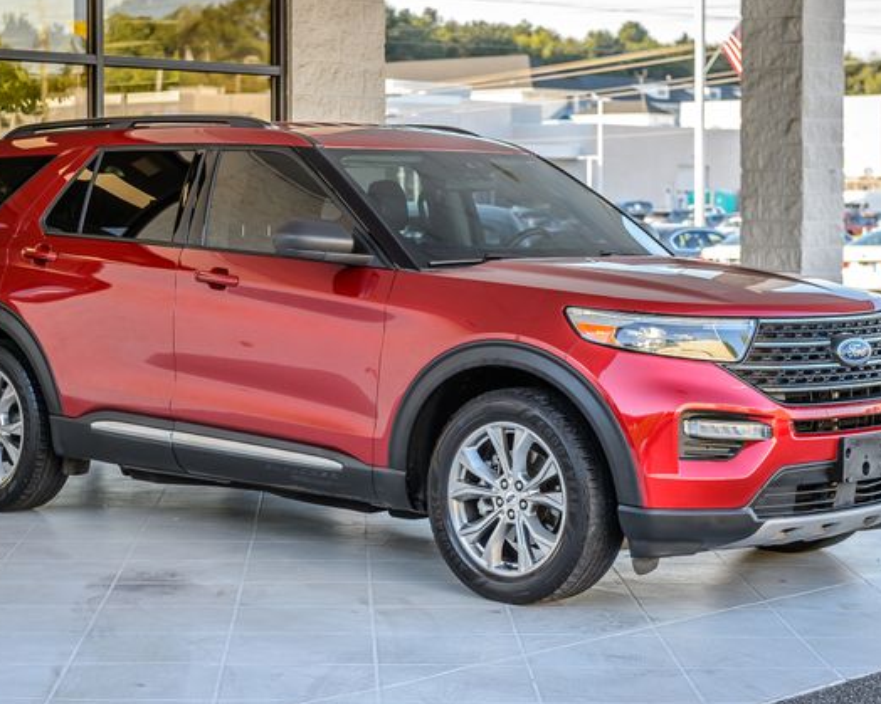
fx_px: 2294
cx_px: 406
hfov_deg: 21.7
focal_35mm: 88
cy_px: 319
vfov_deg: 17.5
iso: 100
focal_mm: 70
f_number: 4.5
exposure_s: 1/100
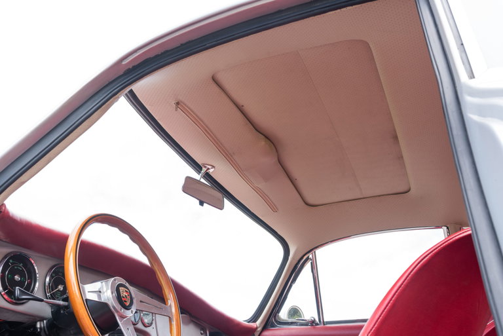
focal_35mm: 35
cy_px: 168
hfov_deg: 54.4
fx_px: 489
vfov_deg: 37.9
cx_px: 252
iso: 400
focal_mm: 35
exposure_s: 1/20
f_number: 13
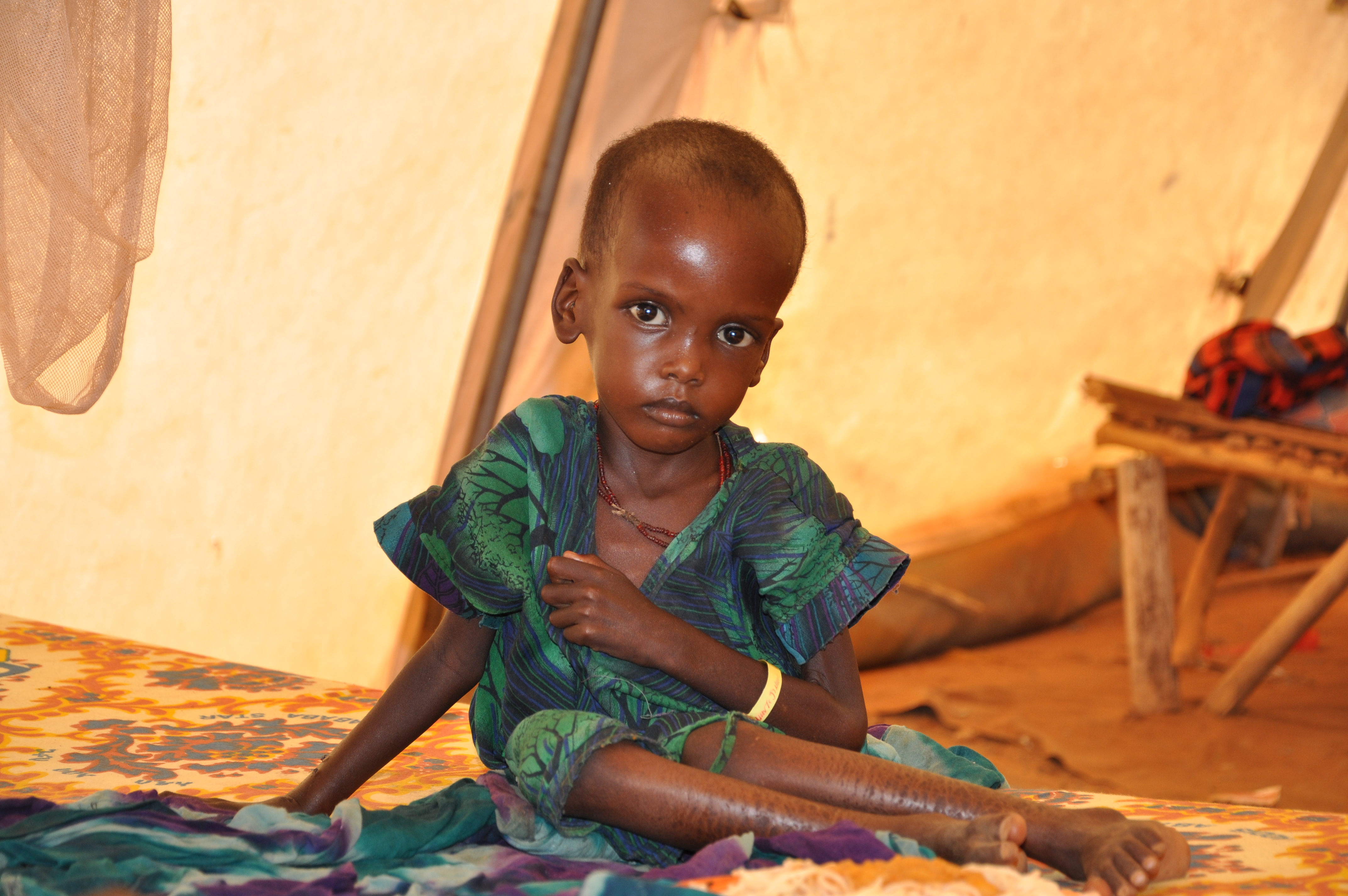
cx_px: 674
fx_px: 4207
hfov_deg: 18.2
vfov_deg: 12.1
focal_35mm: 112
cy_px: 448
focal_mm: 75
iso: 280
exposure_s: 1/200
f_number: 5.3
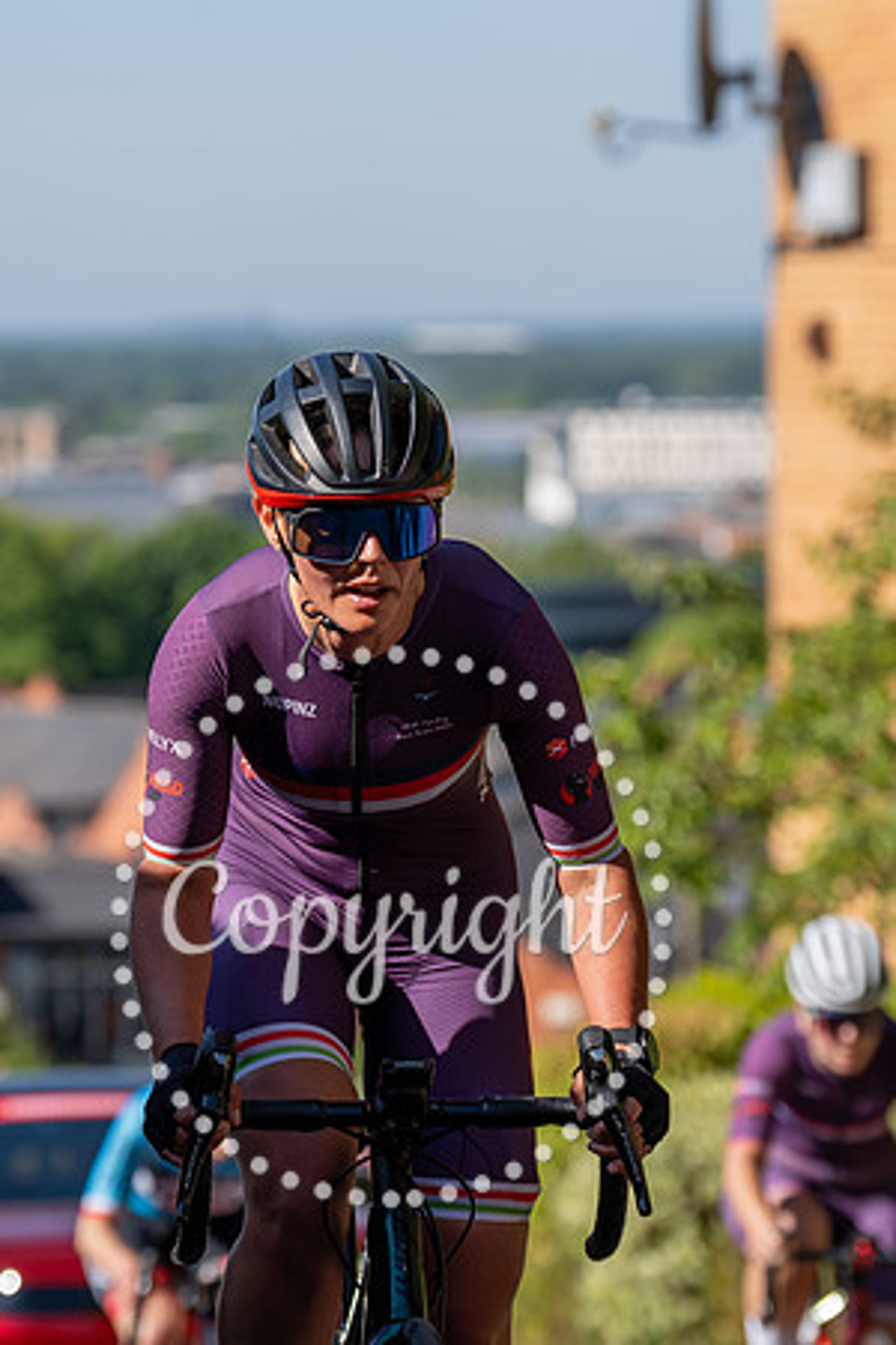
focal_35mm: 166
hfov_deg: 8.2
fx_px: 6216
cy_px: 672
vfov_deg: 12.3
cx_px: 396
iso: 100
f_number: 3.5
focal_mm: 111
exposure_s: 1/1000
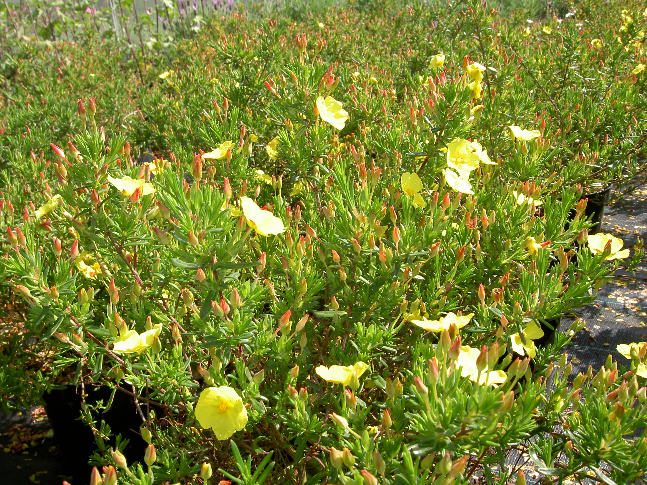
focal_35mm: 34
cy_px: 242
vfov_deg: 41.8
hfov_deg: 54.0
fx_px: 635
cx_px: 324
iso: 50
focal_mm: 5.6
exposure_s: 1/160
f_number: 4.7
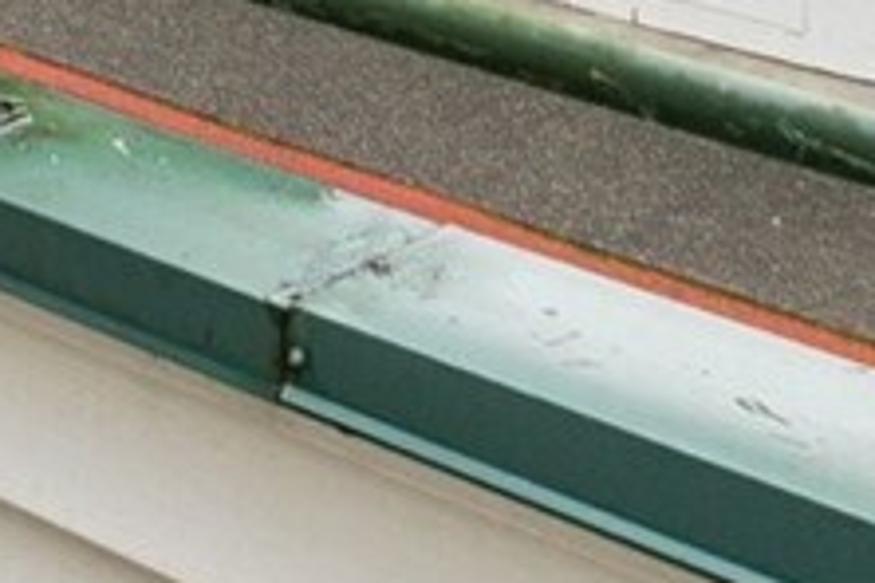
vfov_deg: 8.9
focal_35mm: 132
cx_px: -538
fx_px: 3206
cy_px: -1022
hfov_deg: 14.3
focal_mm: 11.5
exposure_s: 1/50
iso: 250
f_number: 9
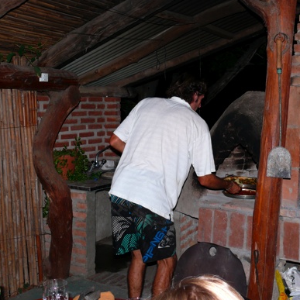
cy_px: 137
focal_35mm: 48
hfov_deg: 35.0
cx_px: 201
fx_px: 471
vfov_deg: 35.3
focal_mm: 7.4
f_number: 2.8
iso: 100
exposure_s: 1/30
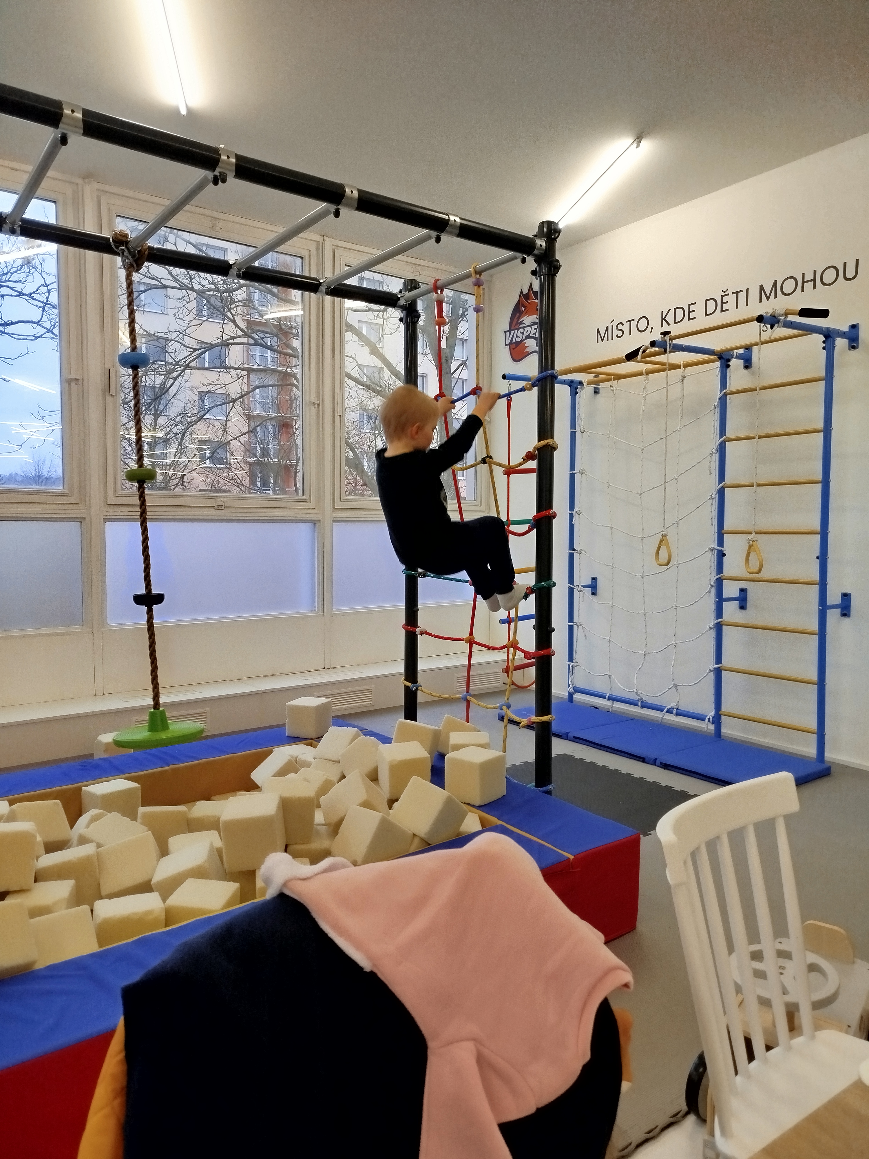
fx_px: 803
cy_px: 580
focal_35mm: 24
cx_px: 434
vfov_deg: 71.6
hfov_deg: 56.8
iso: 100
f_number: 1.7
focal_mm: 5.31
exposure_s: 1/33
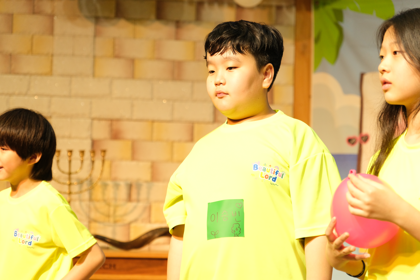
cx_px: 210
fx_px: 1225
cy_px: 140
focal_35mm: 105
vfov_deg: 13.0
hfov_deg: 19.5
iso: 1250
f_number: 2.8
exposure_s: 1/250
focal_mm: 70
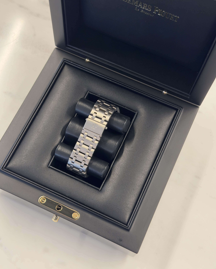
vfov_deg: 36.7
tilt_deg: -69.3
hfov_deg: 29.7
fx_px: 408
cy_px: 129
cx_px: 107
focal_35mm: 51
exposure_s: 1/50
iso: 160
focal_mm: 6.76
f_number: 1.78
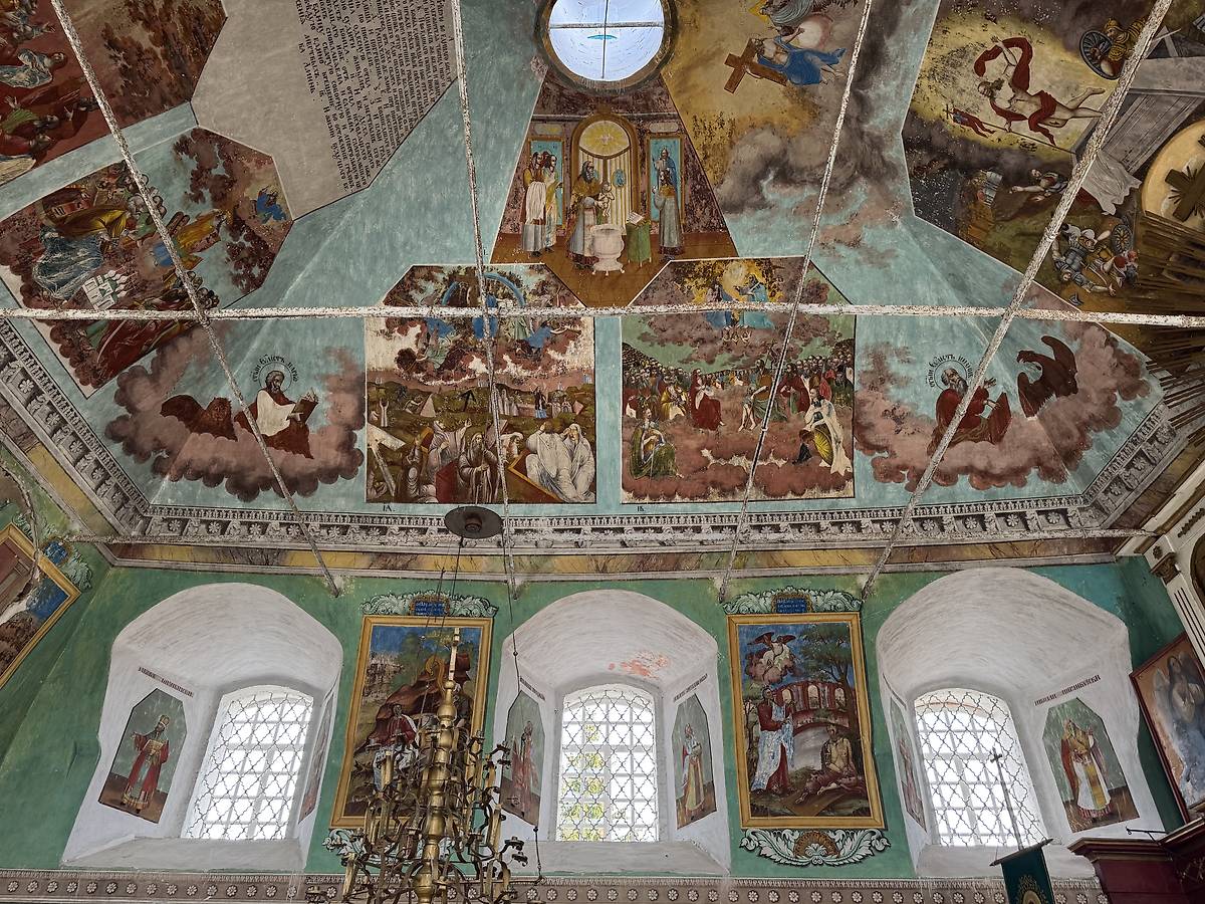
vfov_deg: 56.8
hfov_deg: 71.6
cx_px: 602
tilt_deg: +38.9
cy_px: 452
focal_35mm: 24
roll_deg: -1.1
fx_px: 835
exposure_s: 1/121
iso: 100
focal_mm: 6.76
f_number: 1.78
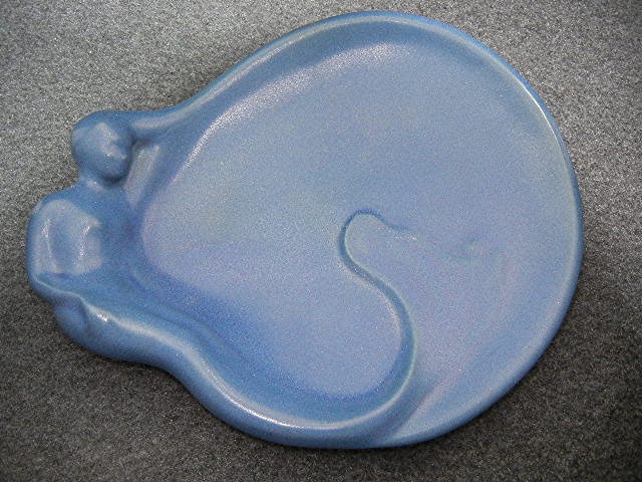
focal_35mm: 30
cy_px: 241
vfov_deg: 46.8
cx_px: 321
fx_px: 556
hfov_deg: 60.0
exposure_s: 1/30
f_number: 3.5
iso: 476
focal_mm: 5.4
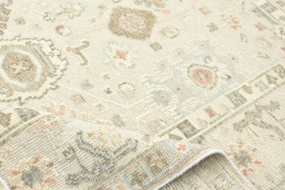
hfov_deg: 38.8
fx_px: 396
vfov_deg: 26.9
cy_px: 114
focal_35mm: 50
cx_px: 82
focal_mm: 30
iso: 125
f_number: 4.5
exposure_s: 1/25
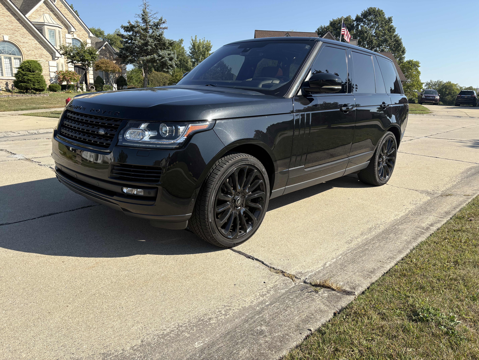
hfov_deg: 67.3
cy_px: 180
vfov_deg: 53.1
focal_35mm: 26
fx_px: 360
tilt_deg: -15.8
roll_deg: -2.1
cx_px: 240
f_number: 1.6
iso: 50
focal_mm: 5.96
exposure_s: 1/2364
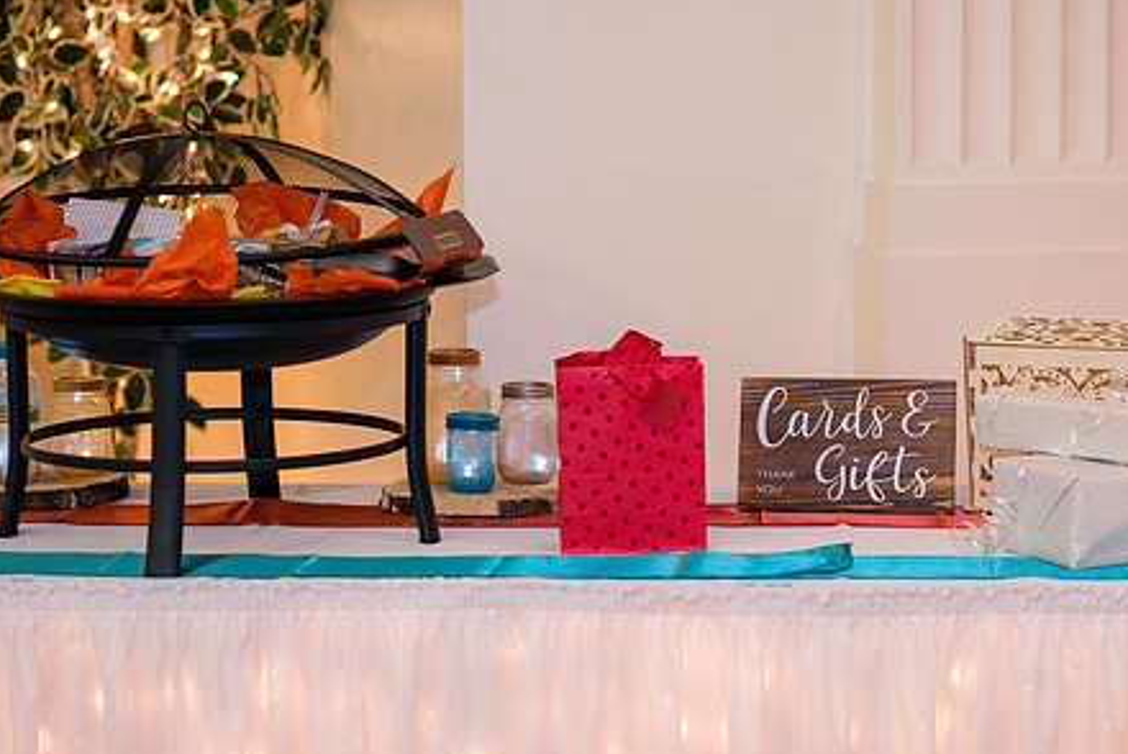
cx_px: 572
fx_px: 3512
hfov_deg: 18.2
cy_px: 365
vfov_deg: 12.3
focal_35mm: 112
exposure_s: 1/160
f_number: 2.5
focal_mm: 85
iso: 800
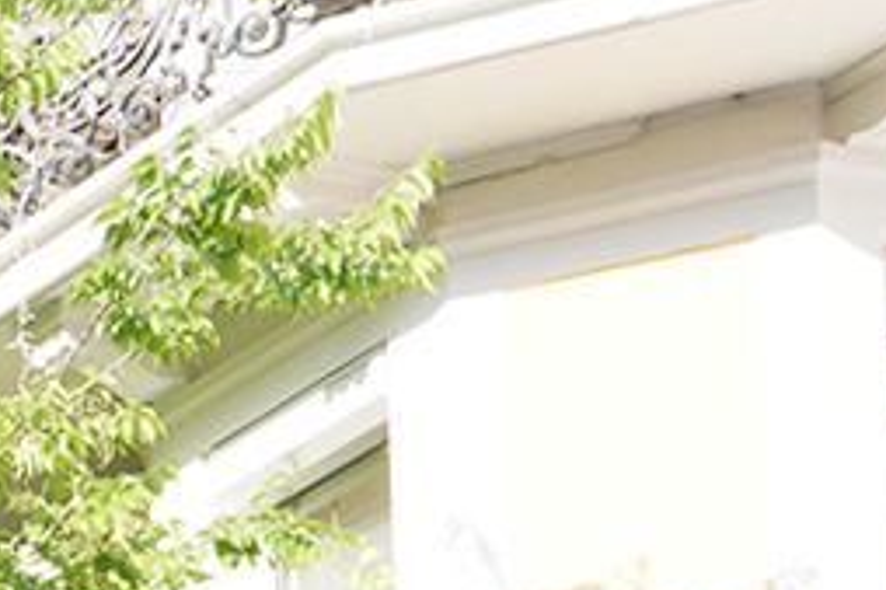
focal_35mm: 189
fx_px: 4648
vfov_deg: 6.1
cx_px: -1995
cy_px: 2294
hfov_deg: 8.6
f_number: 6.3
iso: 100
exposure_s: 1/100
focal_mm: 24
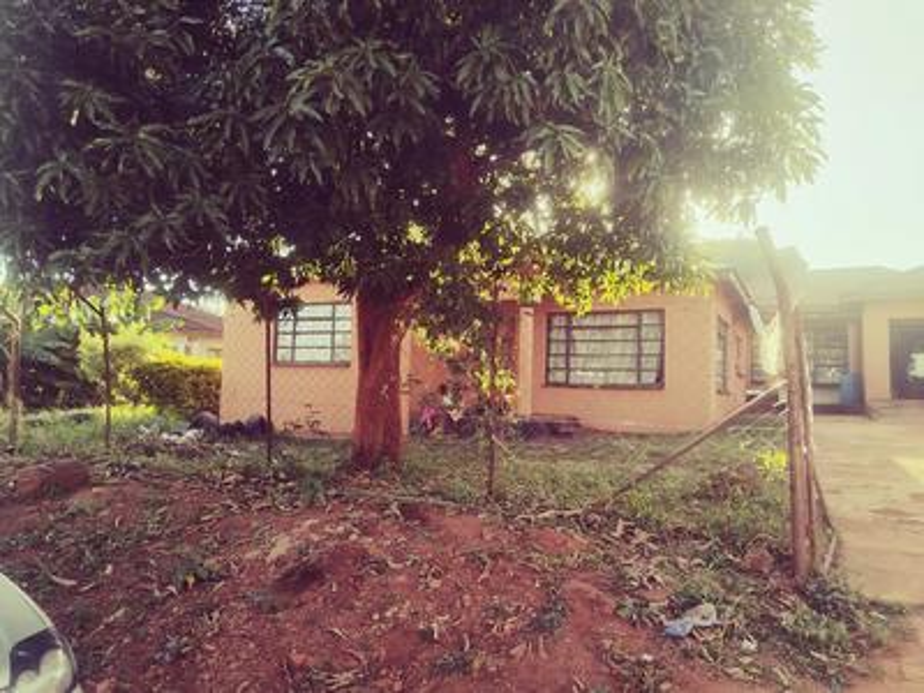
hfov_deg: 67.3
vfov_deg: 53.1
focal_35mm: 26
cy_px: 346
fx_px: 694
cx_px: 462
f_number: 1.9
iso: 100
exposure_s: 1/135
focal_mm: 4.95
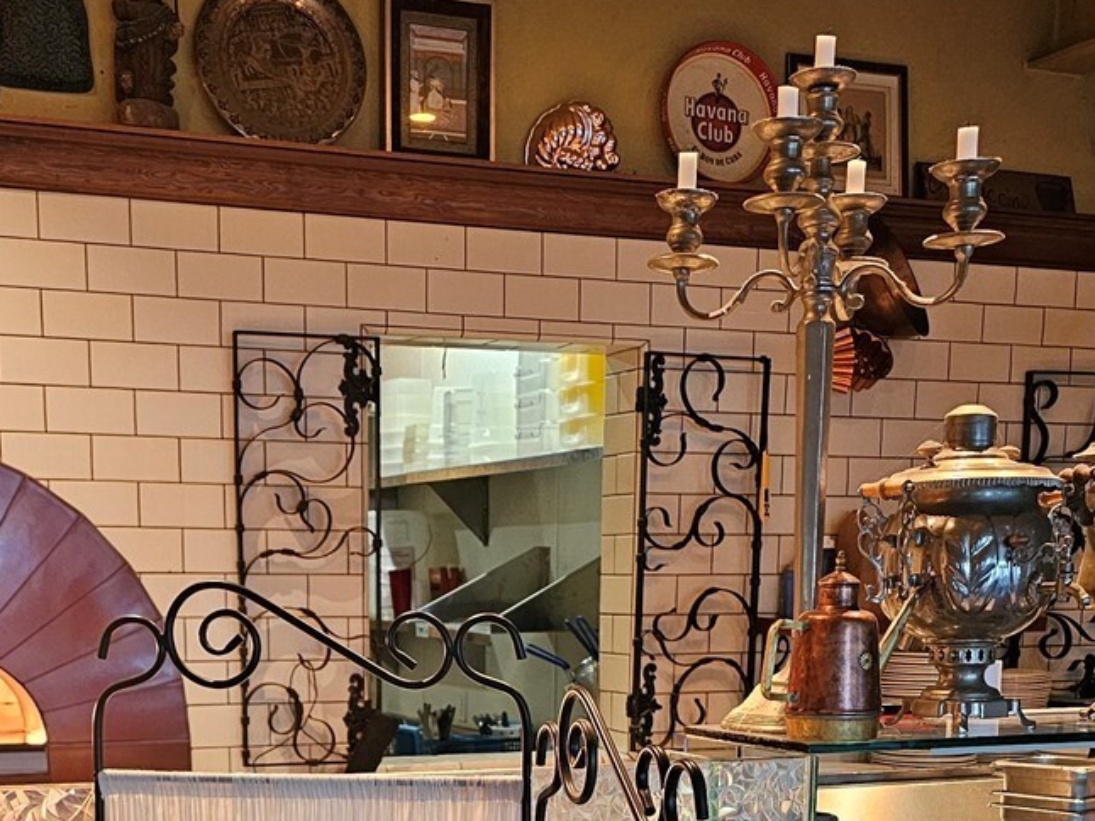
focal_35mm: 57
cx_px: 422
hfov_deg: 33.7
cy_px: 928
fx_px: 1802
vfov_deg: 23.8
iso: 640
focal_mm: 6.3
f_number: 1.7
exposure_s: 1/60
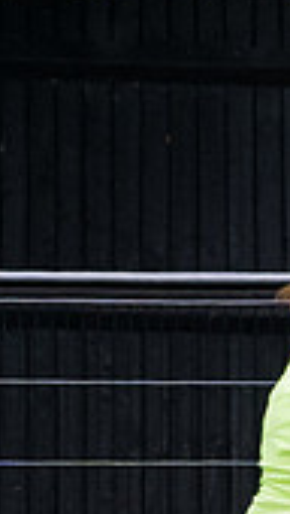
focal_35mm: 1921
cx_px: 396
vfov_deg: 1.1
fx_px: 26183
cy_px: 674
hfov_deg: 0.6
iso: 200
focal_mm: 135
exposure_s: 1/2500
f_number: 3.2
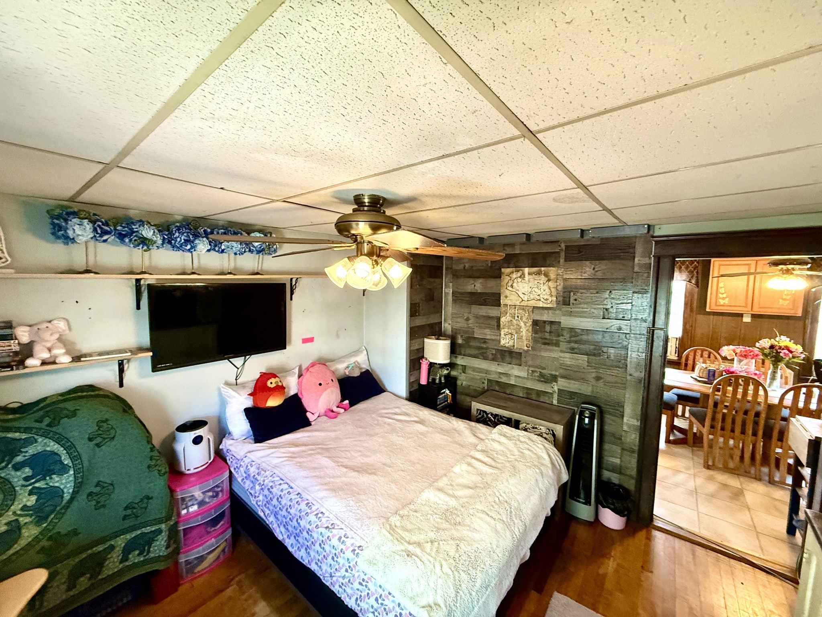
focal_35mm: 14
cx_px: 411
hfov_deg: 102.1
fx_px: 332
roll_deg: -0.5
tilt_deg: -5.8
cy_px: 308
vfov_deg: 85.7
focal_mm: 2.22
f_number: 2.2
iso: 500
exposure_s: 1/60
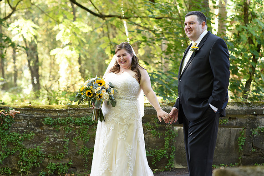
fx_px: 623
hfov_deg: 23.9
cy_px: 88
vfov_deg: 16.1
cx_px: 132
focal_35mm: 85
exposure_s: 1/200
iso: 500
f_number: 3.5
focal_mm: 85
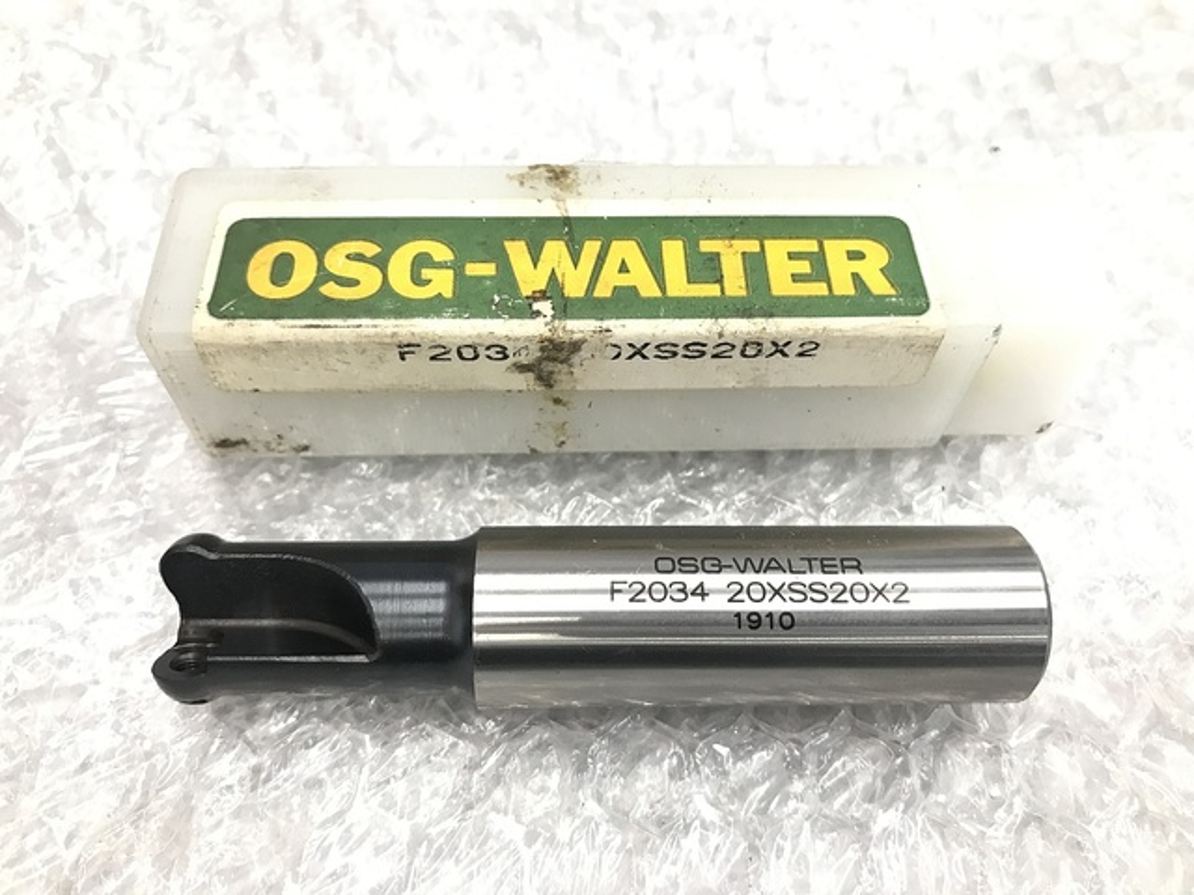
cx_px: 597
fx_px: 966
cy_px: 448
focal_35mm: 28
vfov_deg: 49.7
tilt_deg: -59.0
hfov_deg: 63.4
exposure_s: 1/20
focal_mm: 3.99
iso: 40
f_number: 1.8
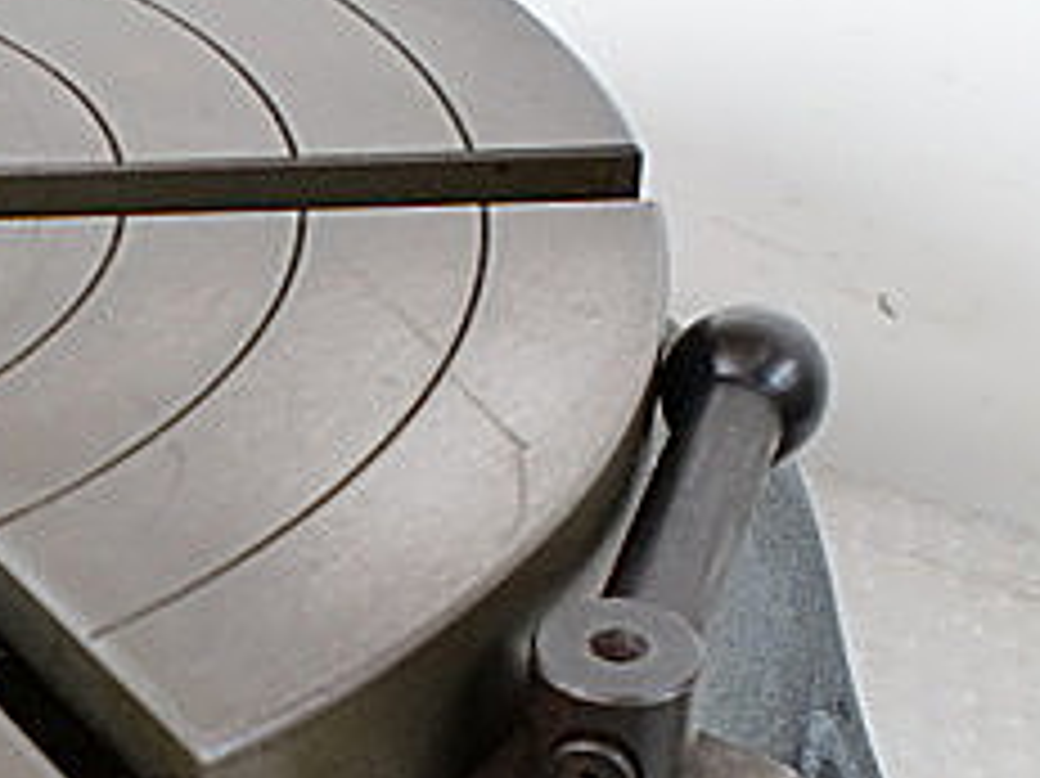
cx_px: 81
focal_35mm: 97
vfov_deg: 15.0
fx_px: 2913
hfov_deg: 19.8
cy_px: 720
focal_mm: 6.3
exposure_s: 1/60
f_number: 3.1
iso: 80
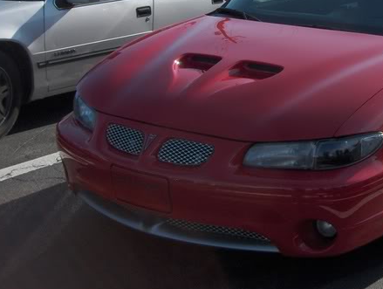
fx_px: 787
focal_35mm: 71
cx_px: 340
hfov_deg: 26.5
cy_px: 76
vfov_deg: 20.6
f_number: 4.8
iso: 100
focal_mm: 8
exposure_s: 1/541
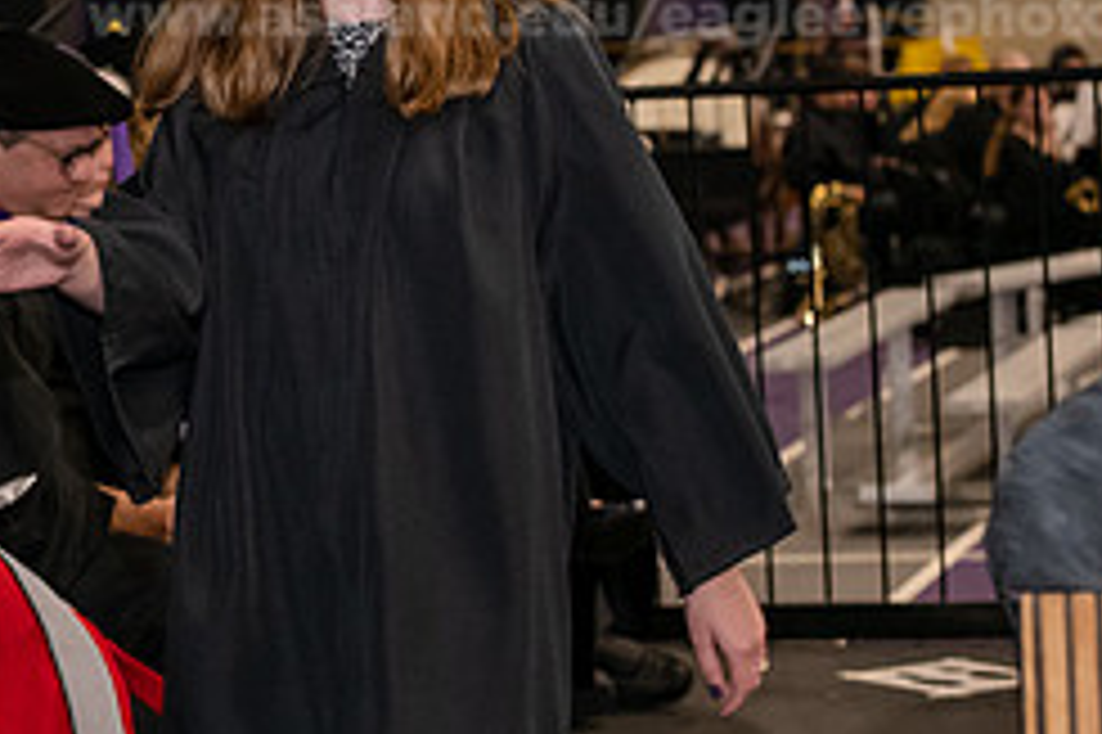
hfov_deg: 12.2
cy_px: 110
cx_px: -117
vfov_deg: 8.2
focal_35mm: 166
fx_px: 5078
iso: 2500
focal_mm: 70
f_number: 5
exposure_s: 1/200
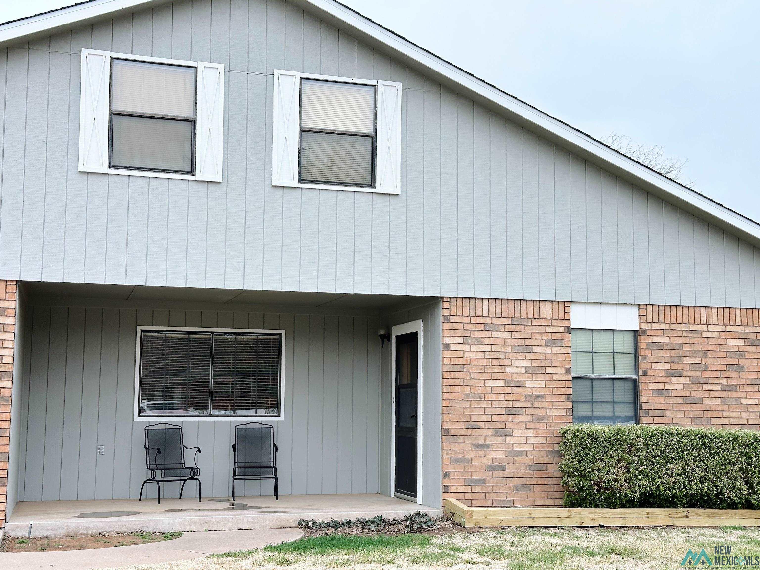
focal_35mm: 48
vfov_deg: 30.3
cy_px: 285
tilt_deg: +6.2
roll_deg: -0.9
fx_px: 1054
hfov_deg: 39.7
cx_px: 380
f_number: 1.78
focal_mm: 6.86
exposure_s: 1/1212
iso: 64
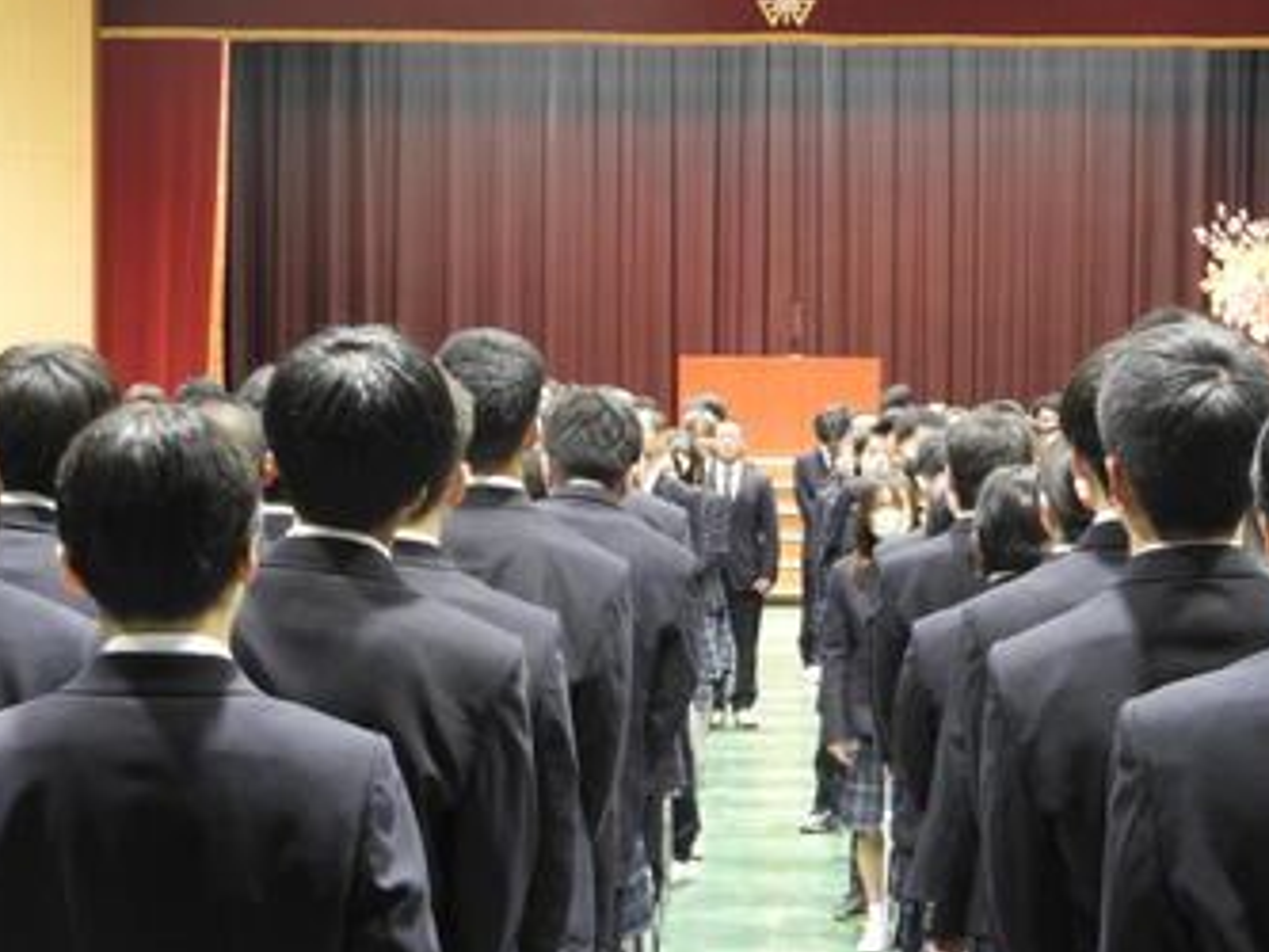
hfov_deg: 20.4
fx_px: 3521
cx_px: 735
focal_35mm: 96
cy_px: 529
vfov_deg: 15.4
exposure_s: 1/10
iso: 800
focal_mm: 14.3
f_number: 4.5
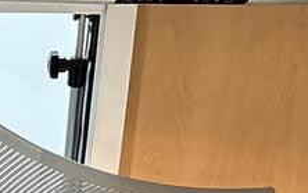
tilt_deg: -33.1
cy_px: 536
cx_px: -180
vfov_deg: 6.8
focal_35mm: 179
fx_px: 1503
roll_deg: -3.0
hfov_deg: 11.2
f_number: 1.6
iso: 200
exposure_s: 1/50
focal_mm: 5.96
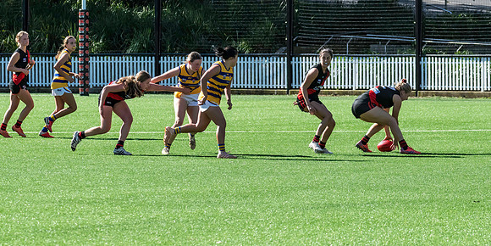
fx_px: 3566
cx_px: 371
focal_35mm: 281
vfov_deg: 3.9
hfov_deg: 7.9
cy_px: 81
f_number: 8
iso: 800
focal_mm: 170
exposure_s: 1/1600
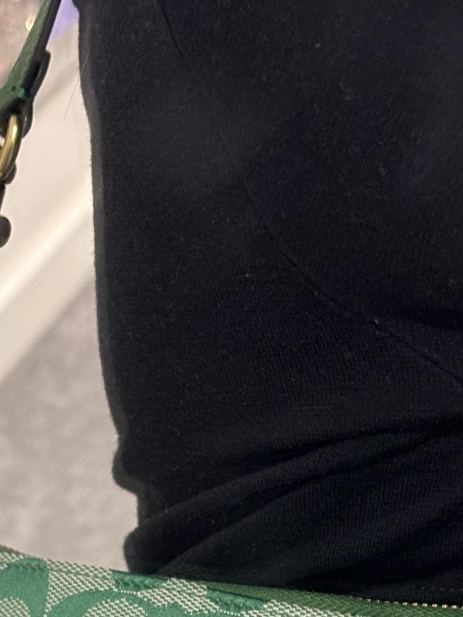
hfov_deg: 10.2
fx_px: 2604
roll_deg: -8.3
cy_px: 663
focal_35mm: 146
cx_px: 199
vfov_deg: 13.3
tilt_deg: -31.6
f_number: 1.6
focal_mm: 5.96
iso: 160
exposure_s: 1/39
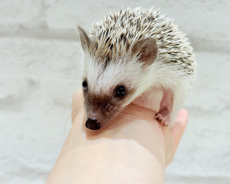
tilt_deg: -2.4
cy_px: 93
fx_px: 374
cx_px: 118
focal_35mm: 55
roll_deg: -2.3
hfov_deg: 34.1
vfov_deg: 27.6
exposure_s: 1/200
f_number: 1.6
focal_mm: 5.96
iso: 64
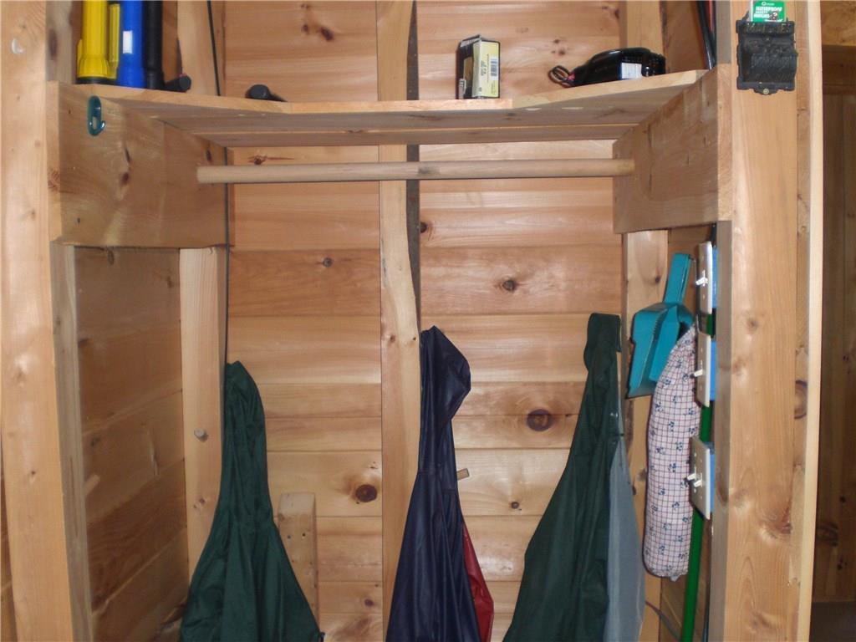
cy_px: 321
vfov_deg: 37.7
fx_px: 940
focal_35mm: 38
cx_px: 428
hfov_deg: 49.0
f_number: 3.1
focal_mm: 6.3
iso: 200
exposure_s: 1/60
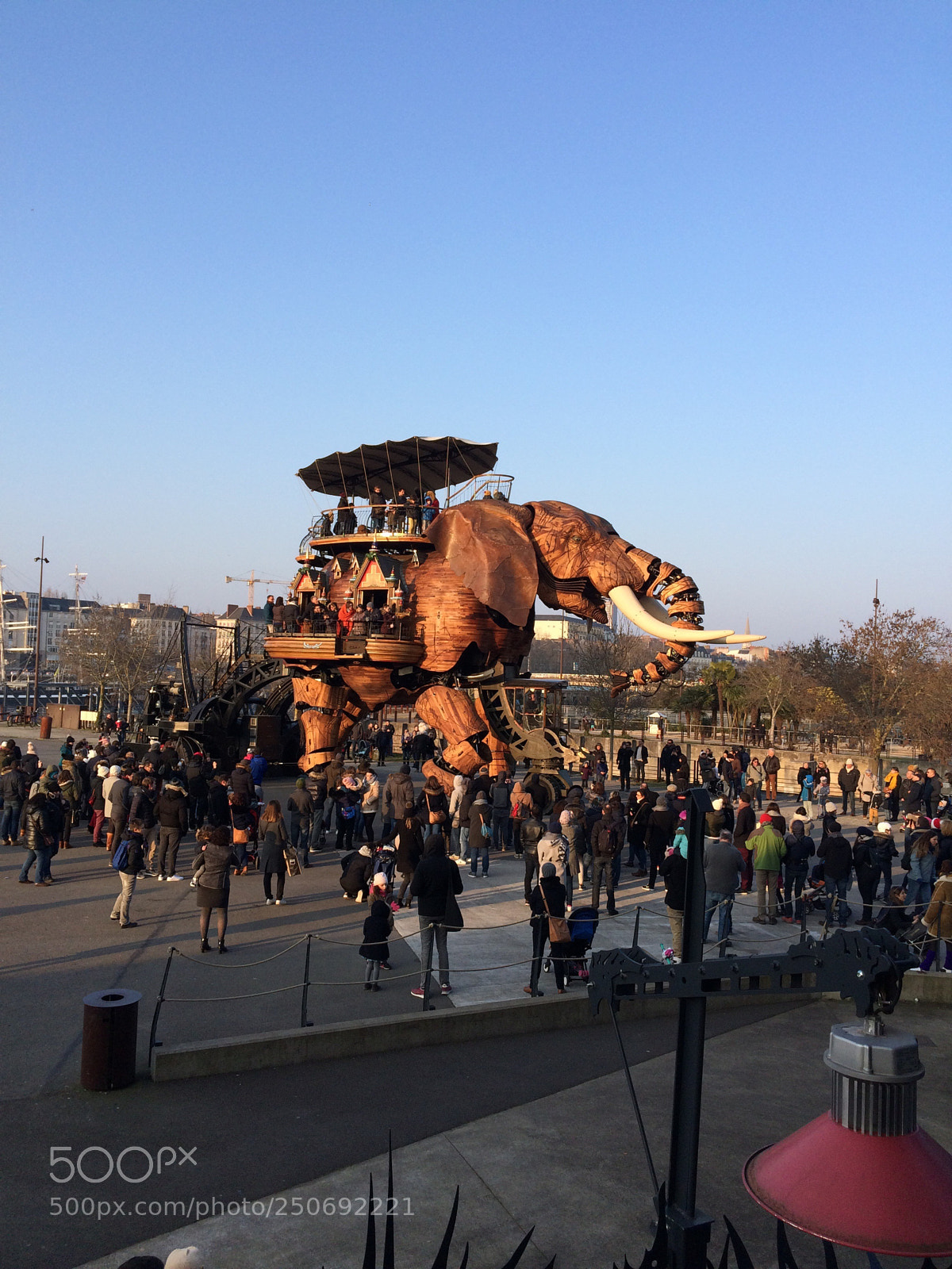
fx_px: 1063
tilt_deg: +4.2
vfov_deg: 61.7
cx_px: 476
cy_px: 634
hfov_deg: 48.2
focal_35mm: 29
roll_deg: -0.6
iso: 32
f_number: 2.2
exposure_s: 1/746
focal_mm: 4.15
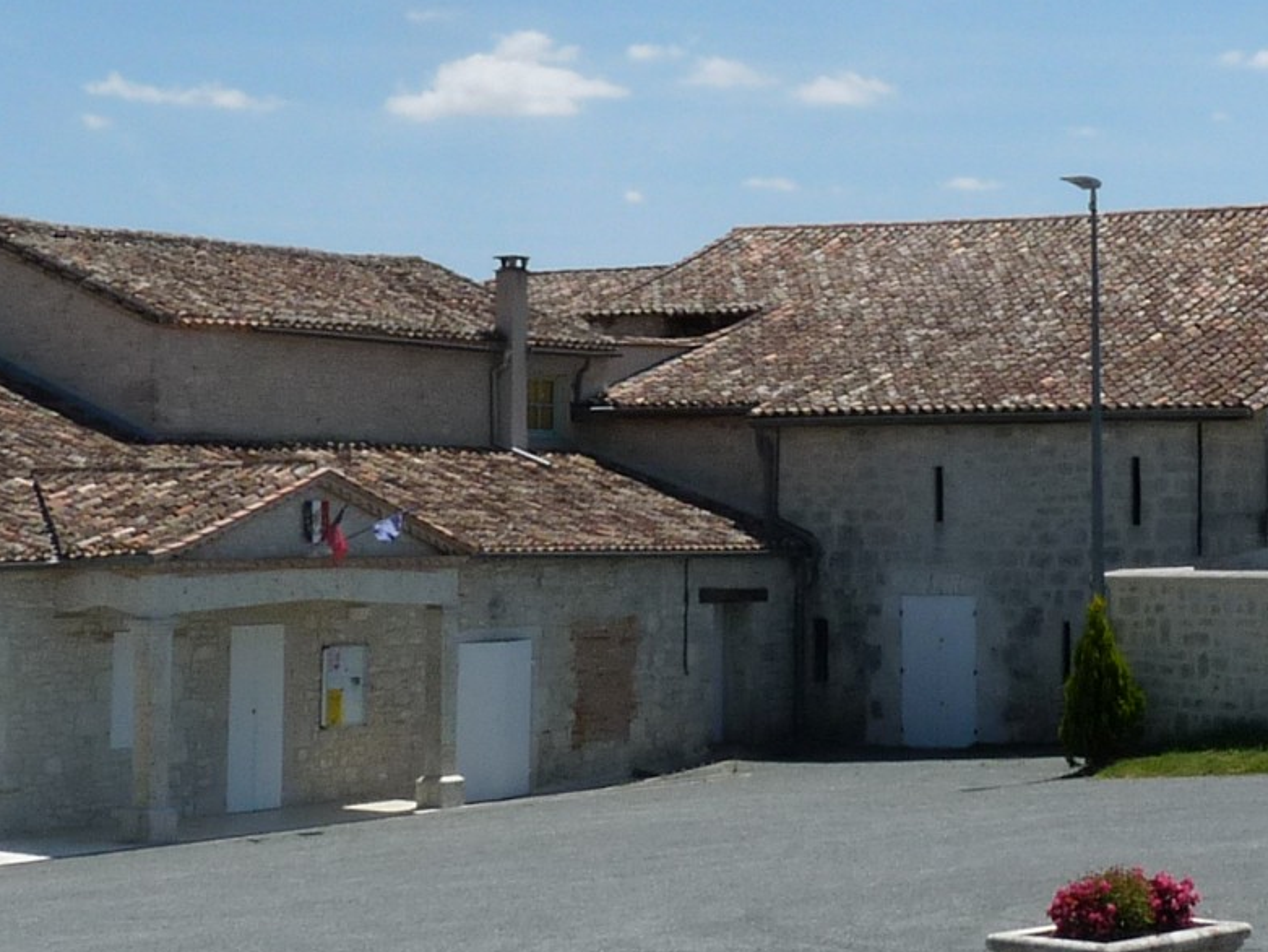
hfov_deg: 22.6
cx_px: 908
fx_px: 3151
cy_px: 312
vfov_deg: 17.1
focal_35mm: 86
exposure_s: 1/400
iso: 100
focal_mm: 4.8
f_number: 7.1
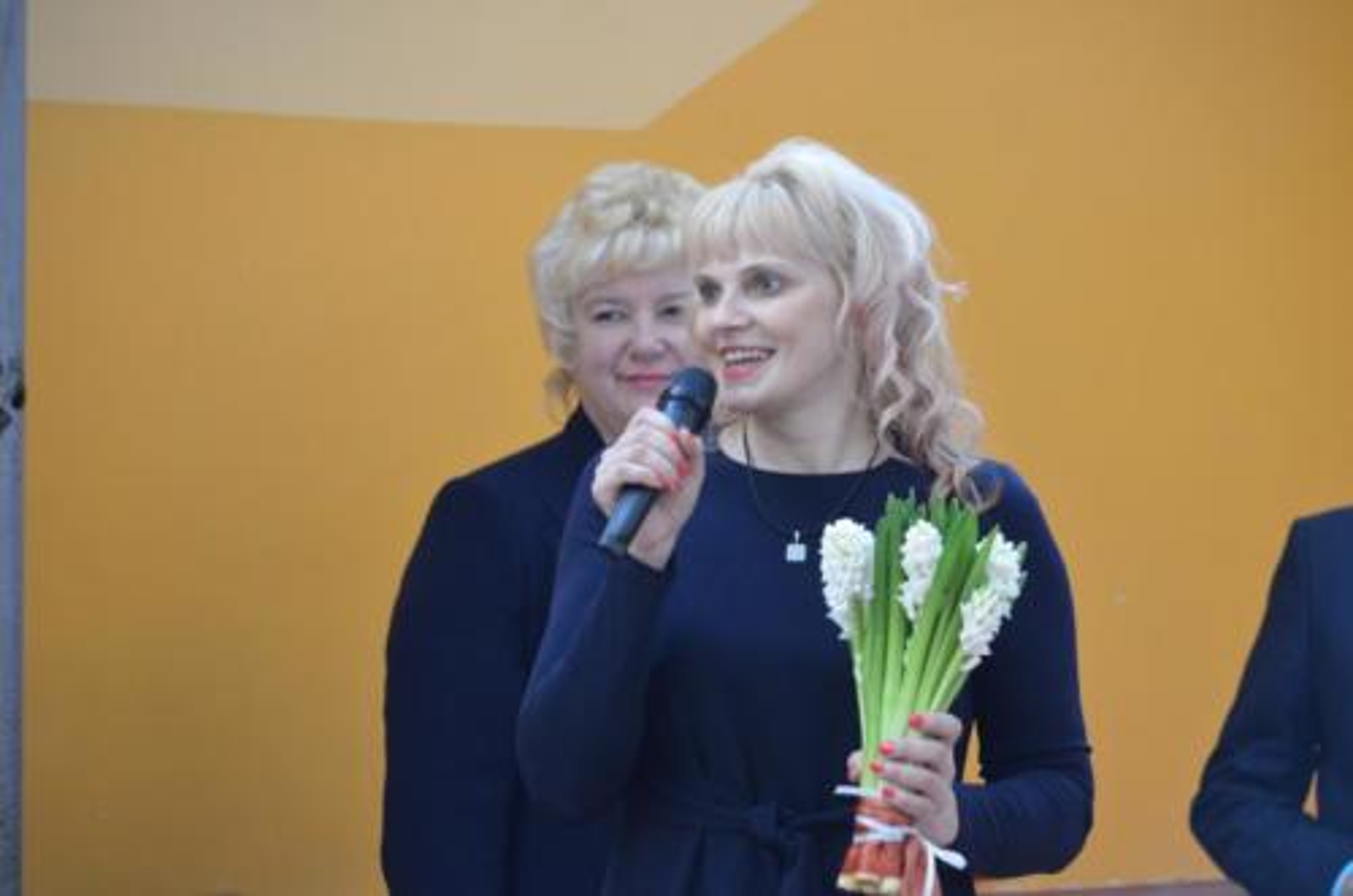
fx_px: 8719
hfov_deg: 8.9
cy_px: 448
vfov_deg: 5.9
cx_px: 676
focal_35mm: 232
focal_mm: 155
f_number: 5
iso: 1600
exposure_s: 1/125
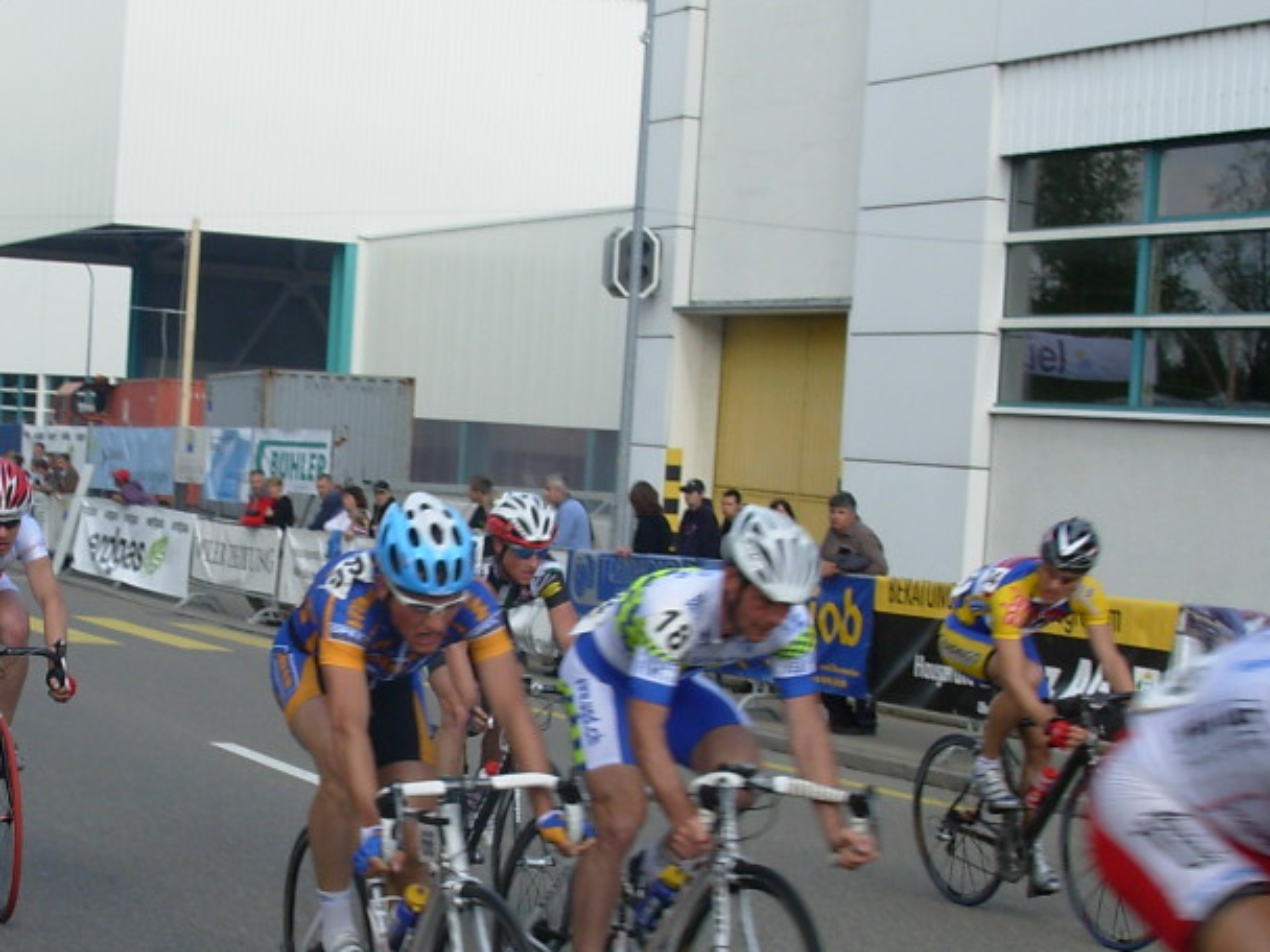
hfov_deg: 30.1
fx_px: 2348
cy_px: 608
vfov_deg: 22.9
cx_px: 449
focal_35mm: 64
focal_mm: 6.3
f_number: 4.9
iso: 50
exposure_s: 1/235
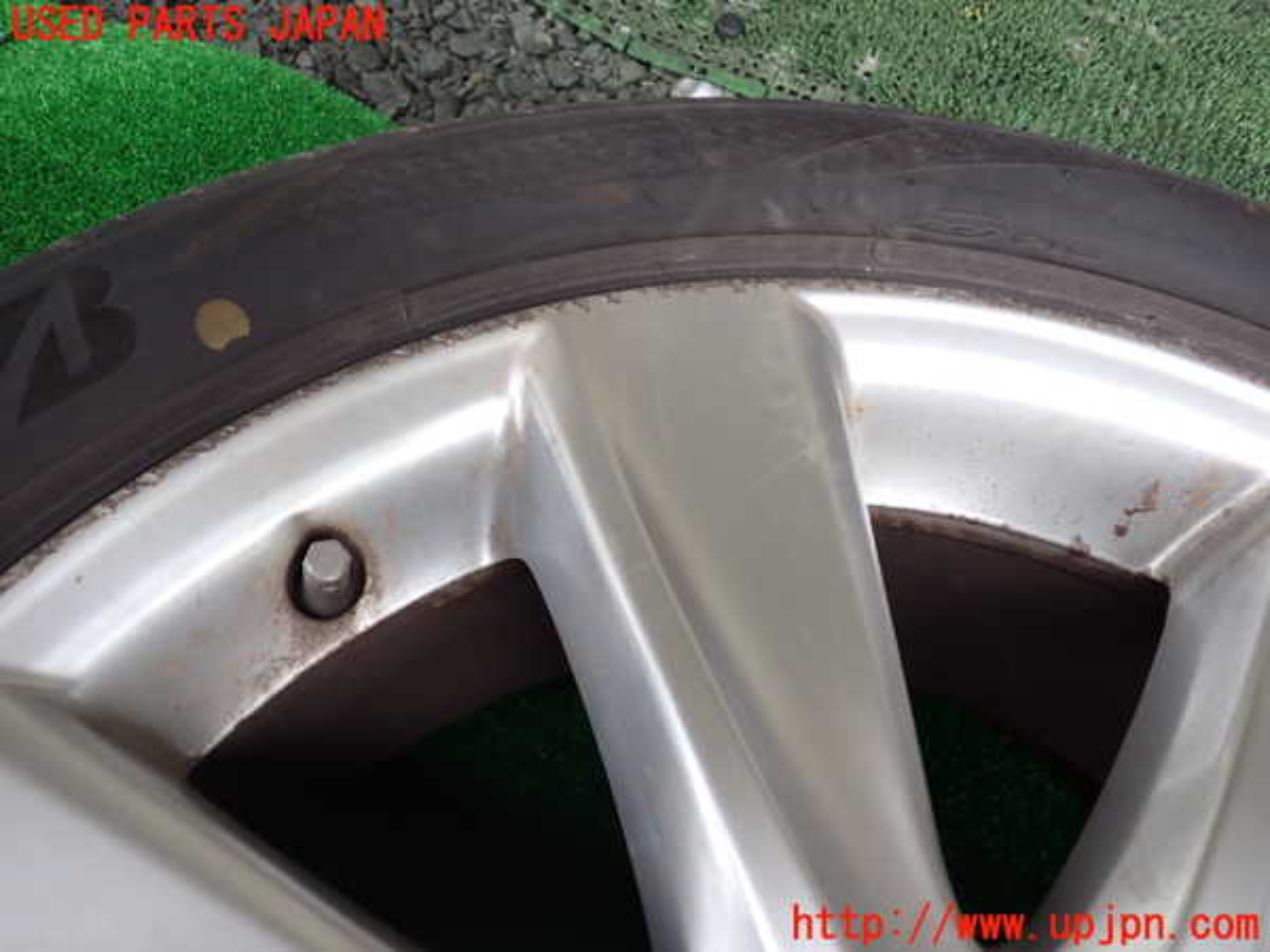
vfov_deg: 46.8
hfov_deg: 60.0
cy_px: 476
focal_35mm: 30
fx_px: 1101
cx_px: 635
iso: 160
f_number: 2.3
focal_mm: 5.4
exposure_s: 1/125
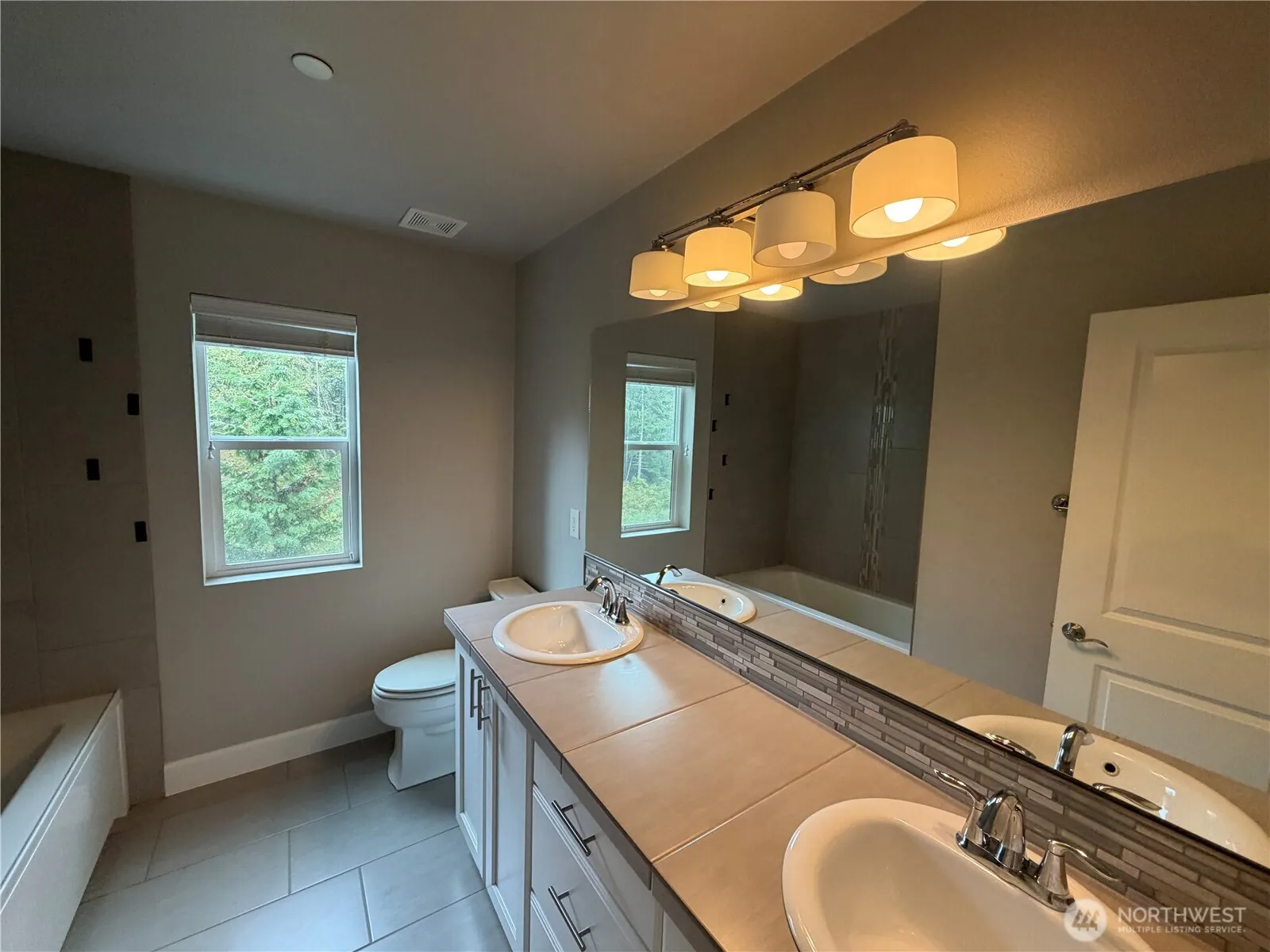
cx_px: 635
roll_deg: -1.6
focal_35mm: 14
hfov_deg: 102.1
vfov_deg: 85.7
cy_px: 476
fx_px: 514
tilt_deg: -7.0
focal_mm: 2.22
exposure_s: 1/60
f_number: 2.2
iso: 200
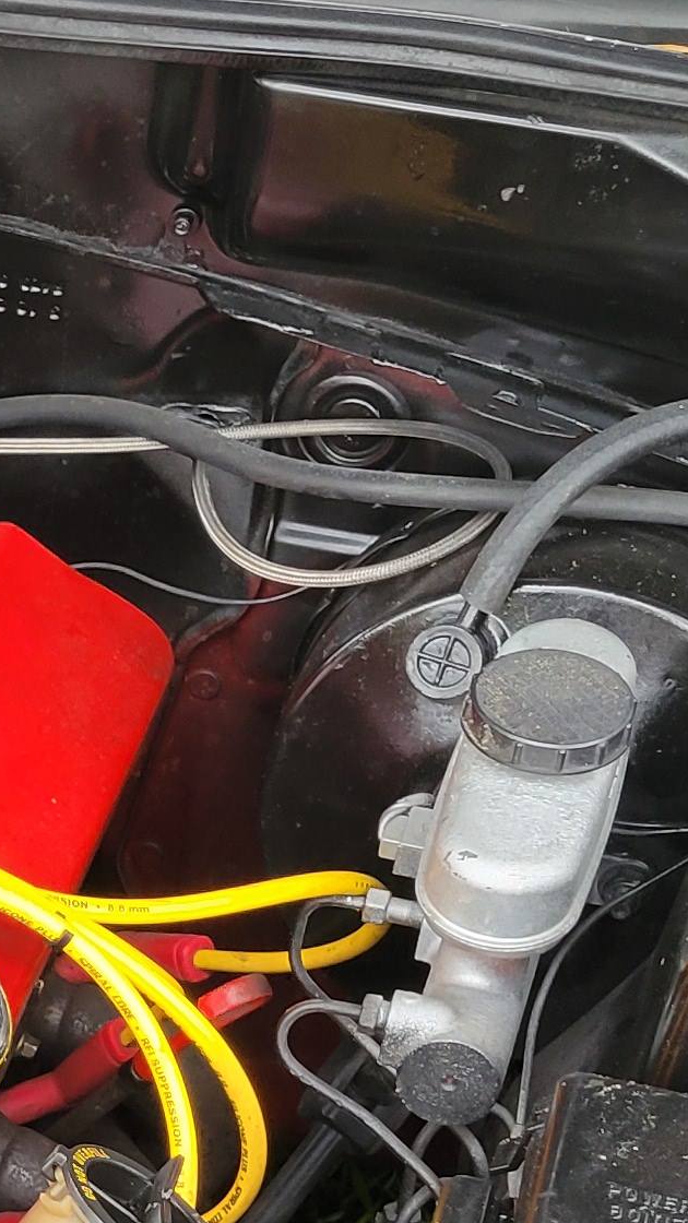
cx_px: -674
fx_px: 3308
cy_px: 1214
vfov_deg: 20.3
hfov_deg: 10.9
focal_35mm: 102
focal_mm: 5.4
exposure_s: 1/120
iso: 80
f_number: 1.8
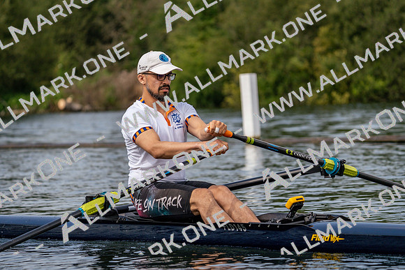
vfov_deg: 6.9
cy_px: 135
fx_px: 2250
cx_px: 202
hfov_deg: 10.3
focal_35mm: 200
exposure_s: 1/1600
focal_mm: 200
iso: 320
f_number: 5.6
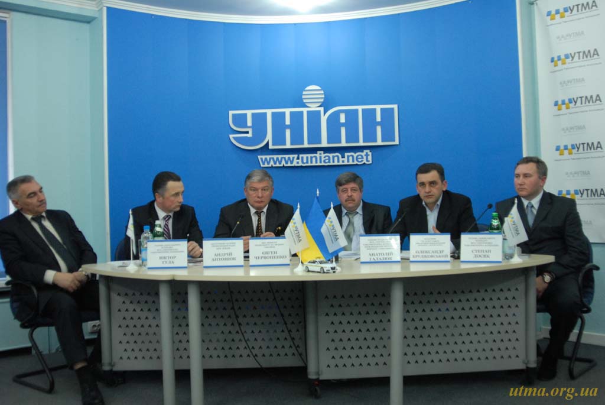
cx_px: 302
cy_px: 202
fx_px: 606
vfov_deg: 37.0
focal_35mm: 36
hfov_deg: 53.1
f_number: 2.8
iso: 800
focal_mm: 24
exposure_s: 1/100
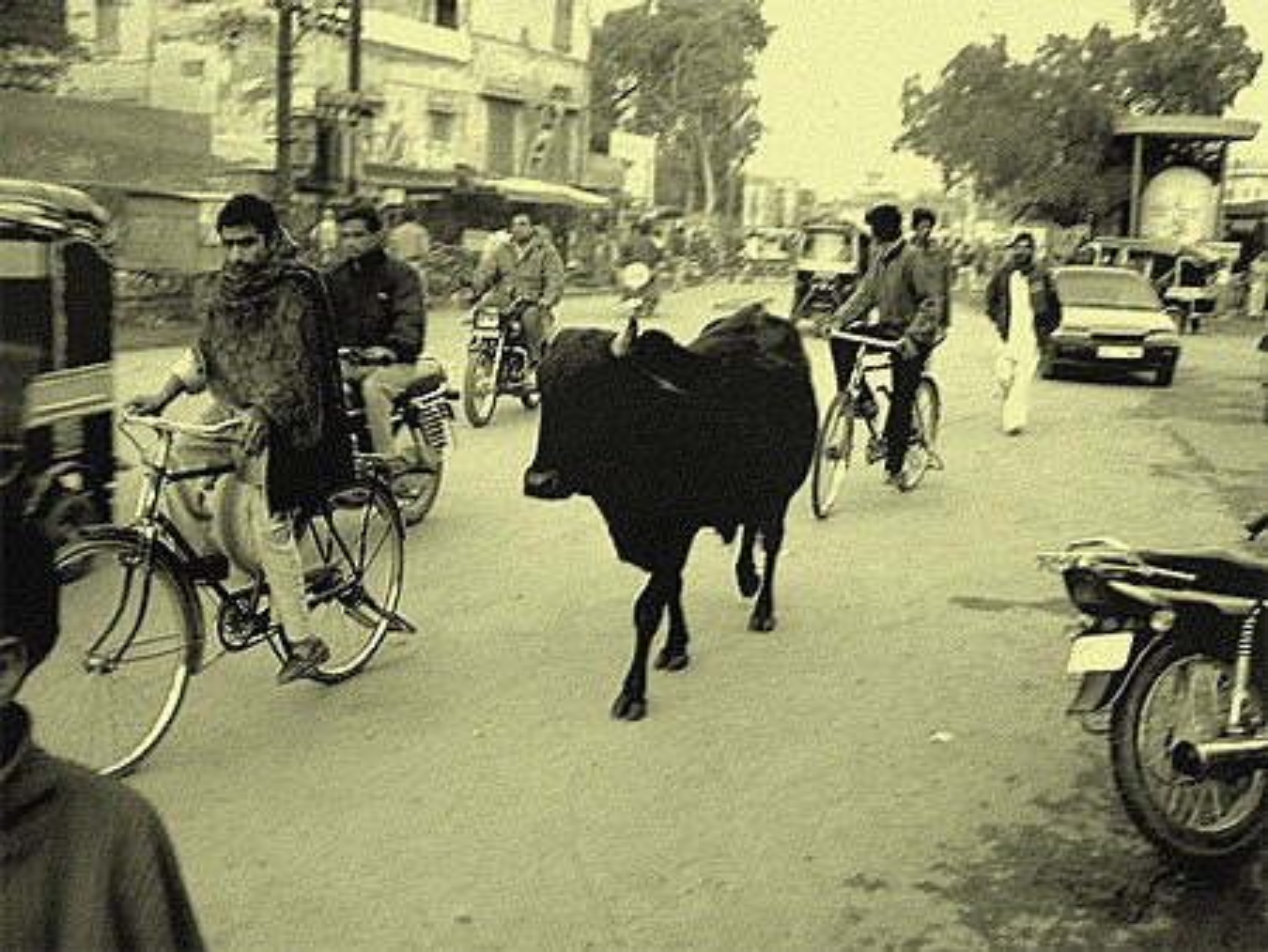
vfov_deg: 37.8
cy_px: 476
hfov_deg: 49.0
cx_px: 634
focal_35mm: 38
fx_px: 1393
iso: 100
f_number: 2.8
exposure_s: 1/39.9
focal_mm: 8
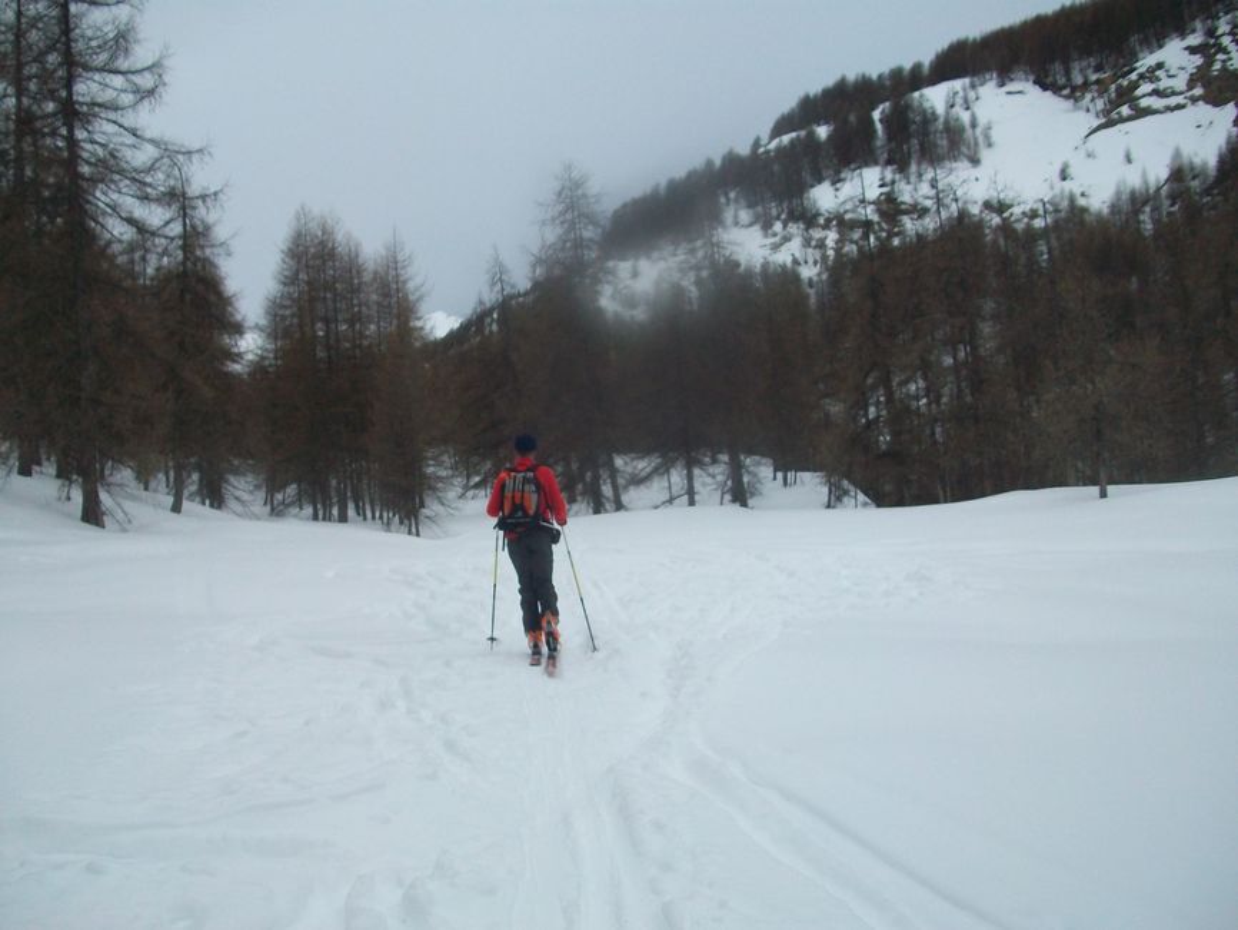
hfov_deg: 53.9
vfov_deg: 41.8
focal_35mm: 34
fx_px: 1216
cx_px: 619
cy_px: 465
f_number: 2.8
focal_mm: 5.7
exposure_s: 1/640
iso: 80
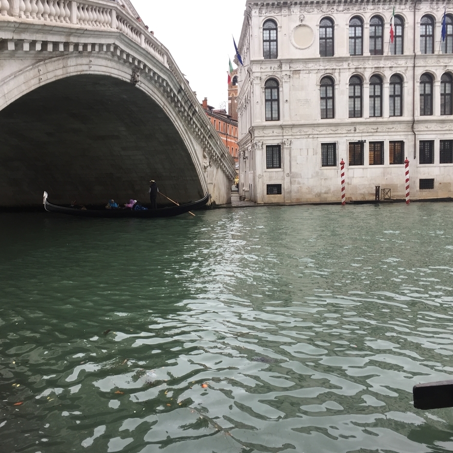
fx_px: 518
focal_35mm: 35
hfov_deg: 47.2
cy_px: 223
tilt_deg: -4.6
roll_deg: +1.7
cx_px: 212
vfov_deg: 47.2
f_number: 2.2
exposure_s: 1/100
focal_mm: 4.15
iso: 40
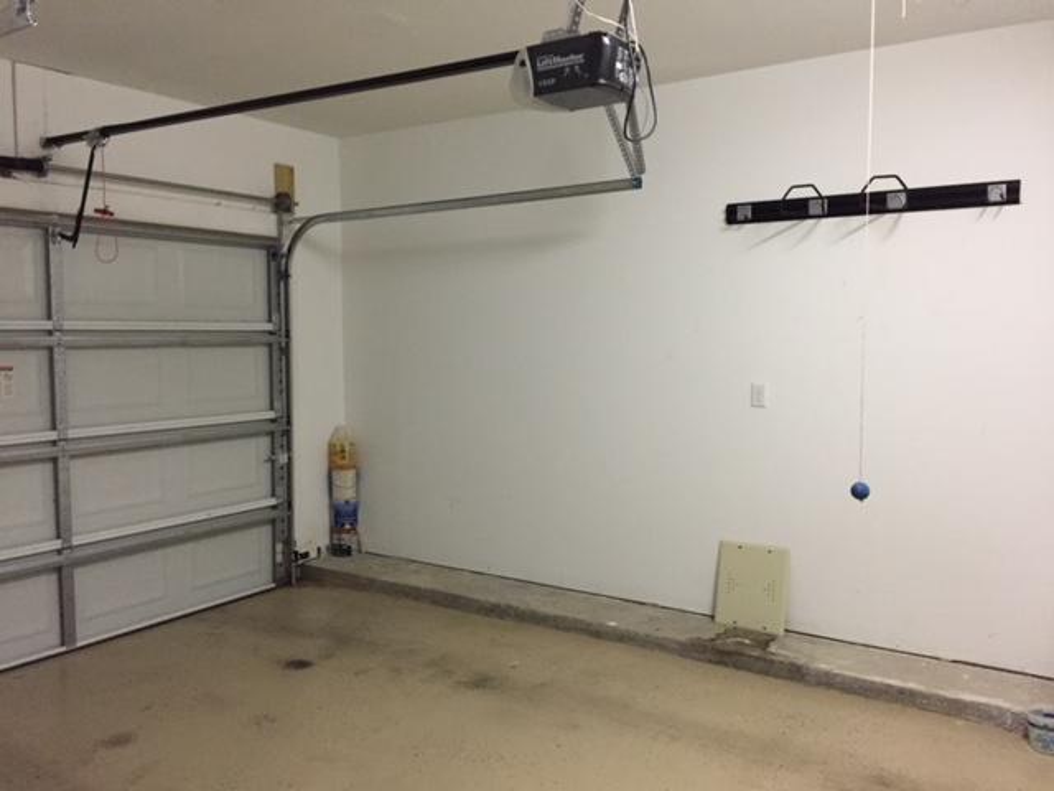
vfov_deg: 48.2
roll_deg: +0.3
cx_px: 527
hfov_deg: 61.7
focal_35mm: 29
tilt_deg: -4.1
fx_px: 883
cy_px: 396
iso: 200
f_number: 2.2
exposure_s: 1/30
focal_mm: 4.15
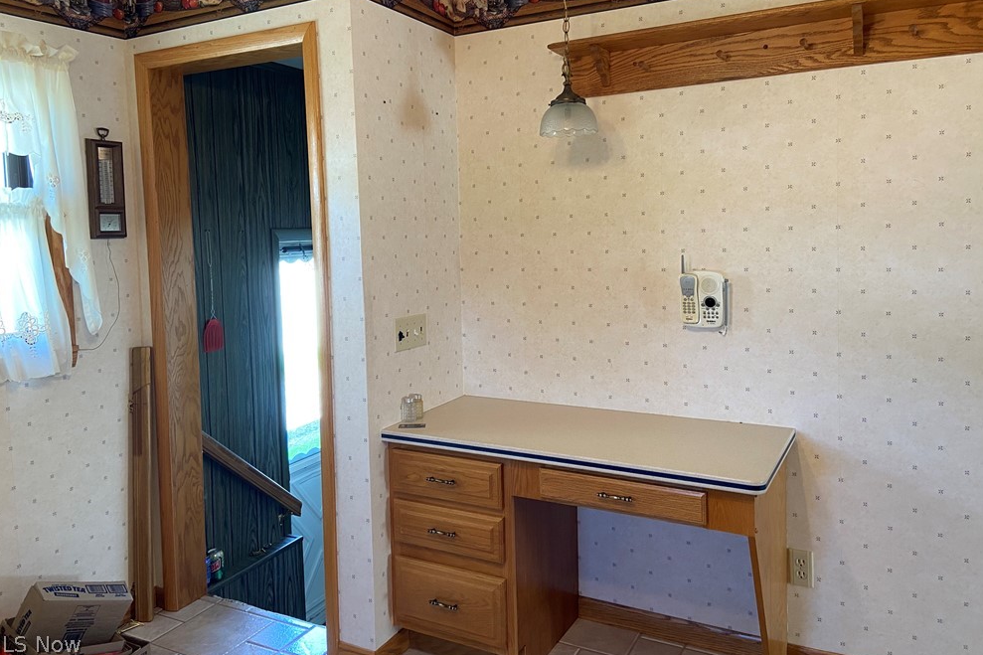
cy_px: 279
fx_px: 764
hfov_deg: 65.5
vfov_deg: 46.2
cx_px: 487
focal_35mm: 28
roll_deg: +1.7
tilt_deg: -3.6
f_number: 1.8
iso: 100
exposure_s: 1/60
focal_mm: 4.25
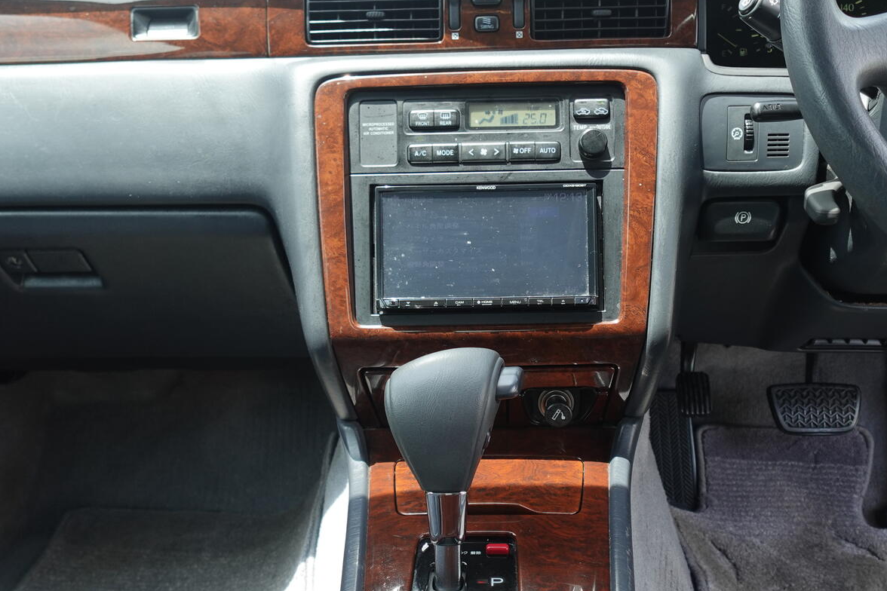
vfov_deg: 39.9
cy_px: 333
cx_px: 477
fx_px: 813
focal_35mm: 33
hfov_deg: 57.2
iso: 125
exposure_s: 1/400
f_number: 2
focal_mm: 7.6
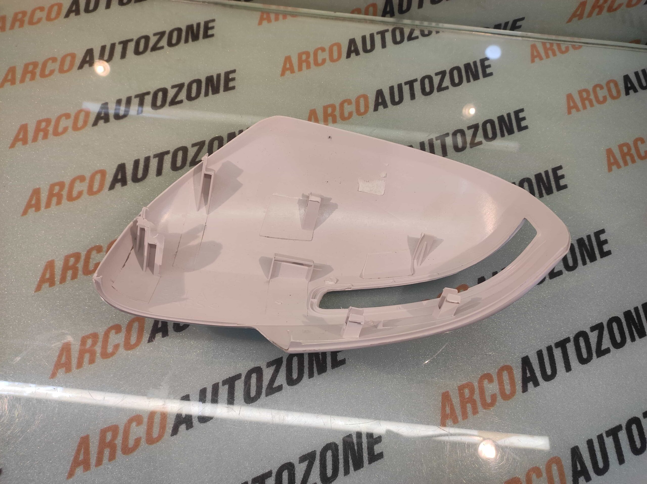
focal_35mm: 17
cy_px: 242
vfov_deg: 74.7
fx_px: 318
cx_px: 324
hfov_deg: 91.1
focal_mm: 4.74
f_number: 1.79
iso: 121
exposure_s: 1/50
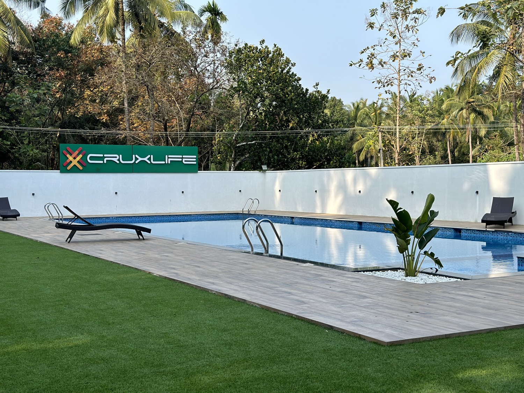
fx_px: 727
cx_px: 262
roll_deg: +0.1
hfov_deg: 39.7
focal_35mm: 48
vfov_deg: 30.3
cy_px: 196
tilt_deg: -1.1
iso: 100
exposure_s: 1/2203
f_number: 1.78
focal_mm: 6.86
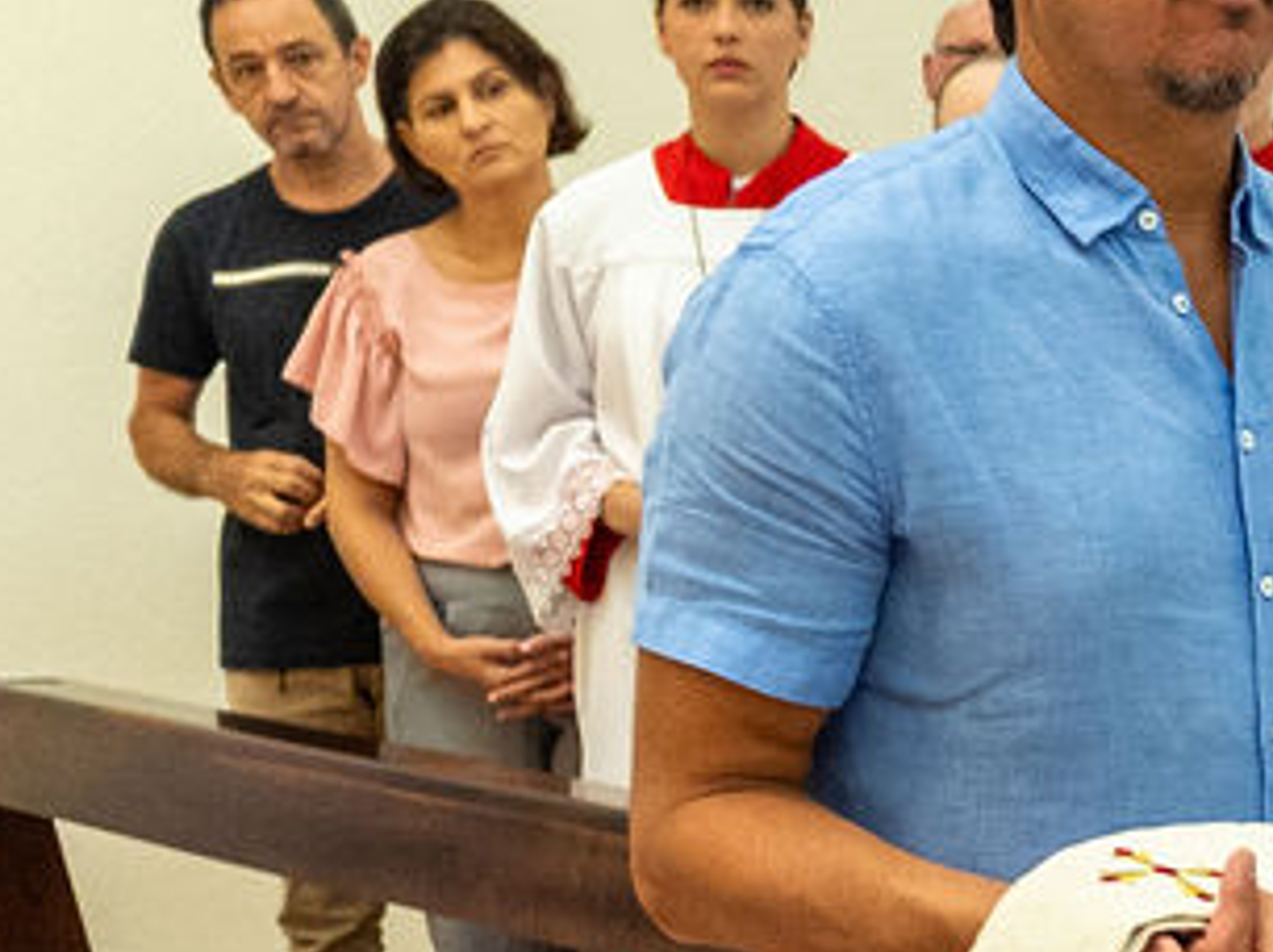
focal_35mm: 97
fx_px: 3563
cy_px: 724
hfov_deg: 17.4
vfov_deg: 15.1
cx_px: 2112
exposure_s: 1/200
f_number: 3.2
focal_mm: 20
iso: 2000
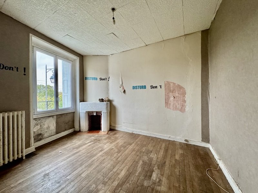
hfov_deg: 102.1
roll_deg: +0.9
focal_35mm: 14
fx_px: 104
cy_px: 96
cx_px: 129
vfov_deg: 85.7
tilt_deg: -1.3
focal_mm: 2.22
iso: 320
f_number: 2.2
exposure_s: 1/95
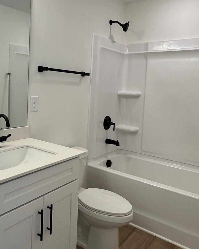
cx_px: 72
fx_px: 236
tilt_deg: -5.1
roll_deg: -3.3
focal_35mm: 32
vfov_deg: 55.4
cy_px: 103
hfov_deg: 45.3
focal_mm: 2.22
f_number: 2.2
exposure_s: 1/120
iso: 64
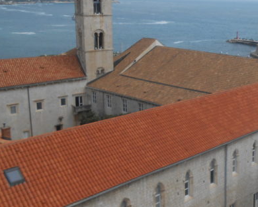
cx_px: 247
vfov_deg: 30.1
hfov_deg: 34.5
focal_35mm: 50
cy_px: 71
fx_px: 382
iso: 80
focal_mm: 4.6
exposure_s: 1/1250
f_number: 3.5
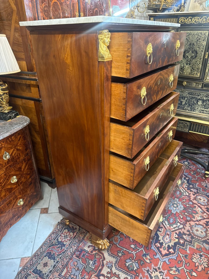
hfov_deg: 56.8
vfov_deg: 71.6
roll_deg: +1.4
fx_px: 193
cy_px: 140
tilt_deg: -29.0
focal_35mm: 24
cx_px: 104
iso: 400
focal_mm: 6.76
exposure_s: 1/50
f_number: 1.78
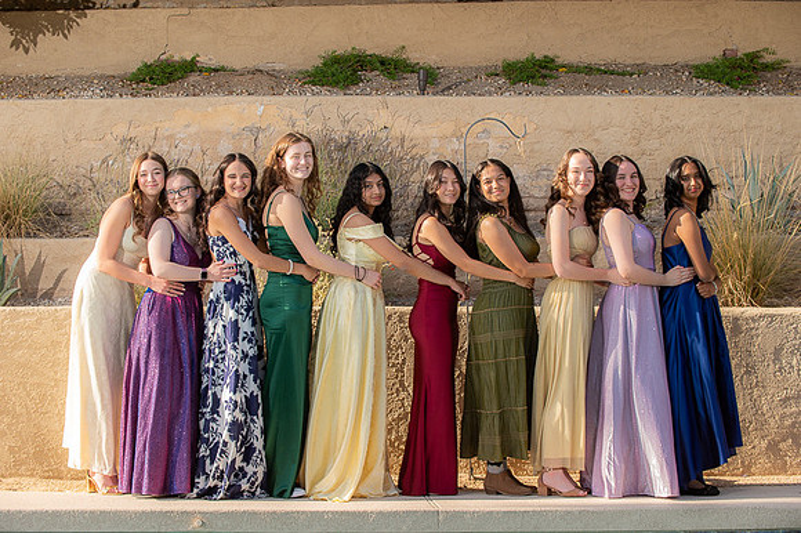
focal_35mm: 88
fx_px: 1966
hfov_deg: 23.0
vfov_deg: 15.4
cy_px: 266
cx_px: 400
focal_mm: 86
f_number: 6.3
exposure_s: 1/200
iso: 100
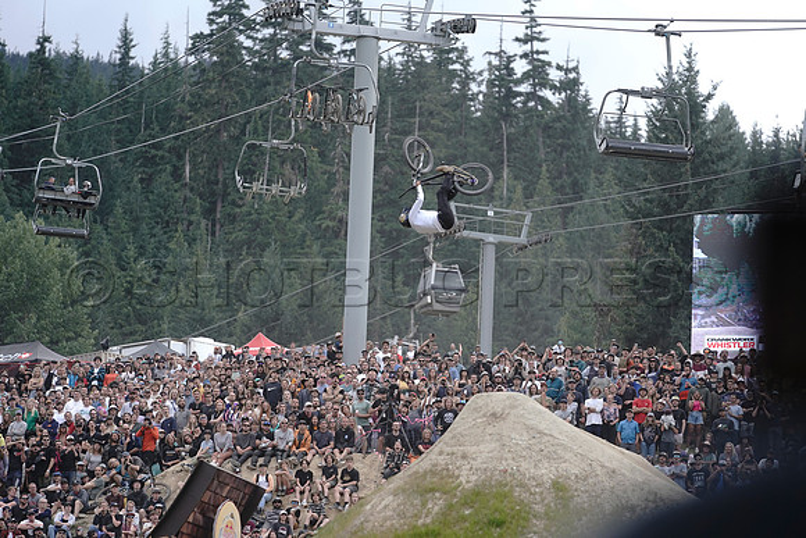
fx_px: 4479
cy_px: 269
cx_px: 403
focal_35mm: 200
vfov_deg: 6.9
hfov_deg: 10.3
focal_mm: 200
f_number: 2.8
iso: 320
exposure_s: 1/1000
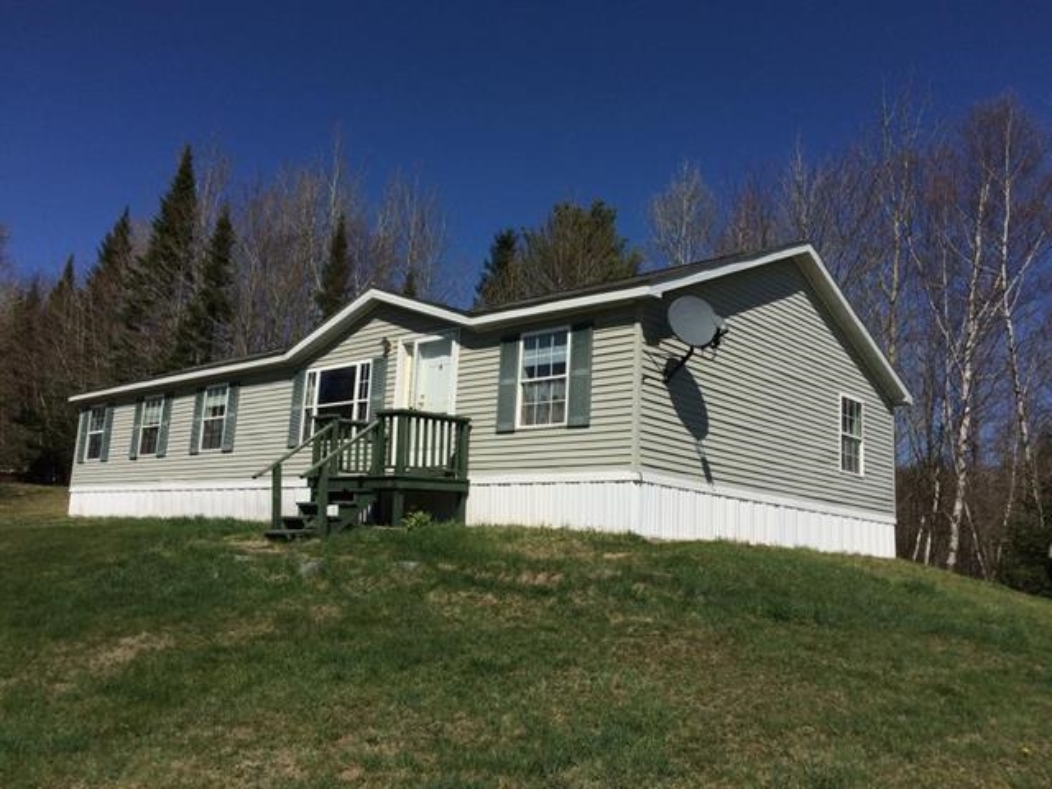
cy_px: 394
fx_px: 881
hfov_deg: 61.7
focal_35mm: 29
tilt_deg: +10.7
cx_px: 526
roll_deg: -1.3
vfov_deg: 48.2
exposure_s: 1/4115
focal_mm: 4.15
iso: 32
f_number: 2.2
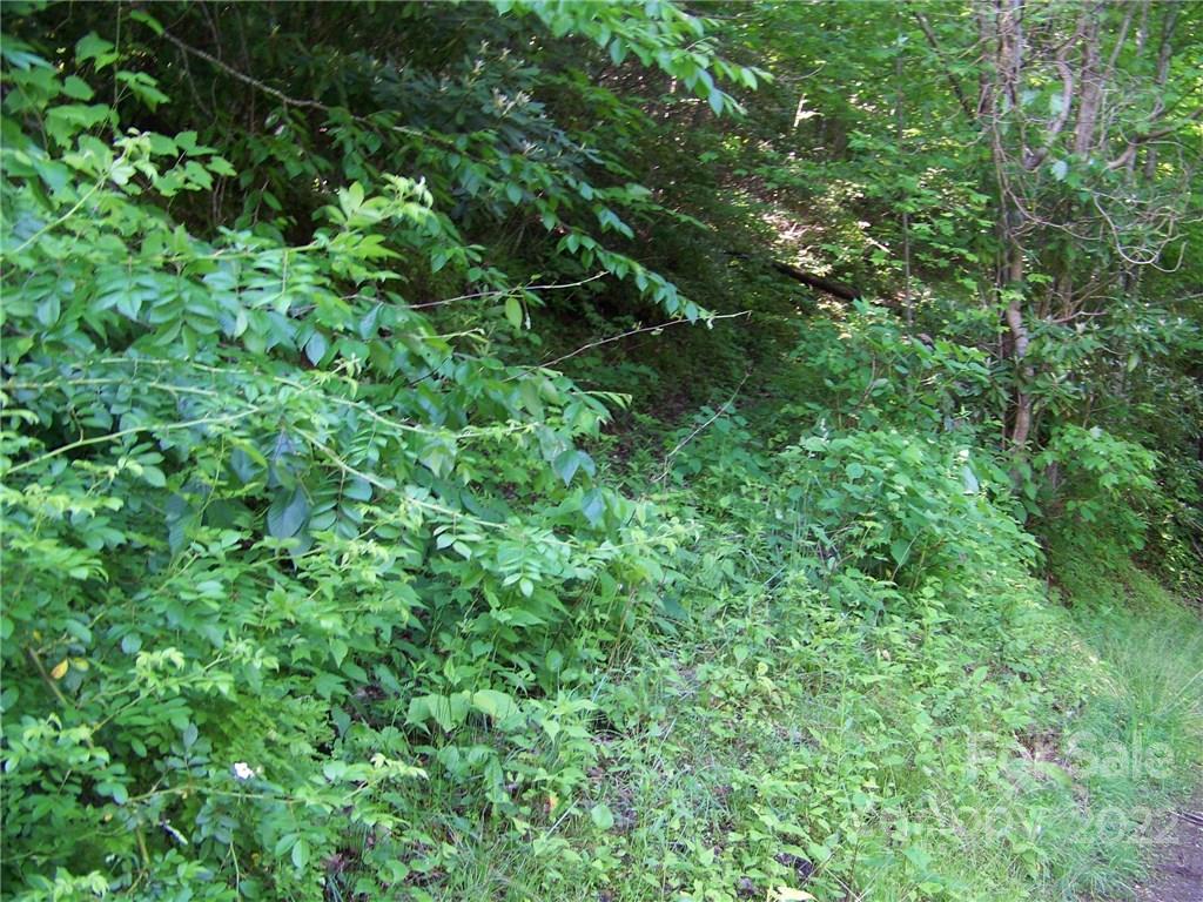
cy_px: 451
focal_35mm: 36
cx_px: 602
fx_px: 1251
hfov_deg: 51.4
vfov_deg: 39.7
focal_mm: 5.85
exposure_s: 1/30
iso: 125
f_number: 2.8
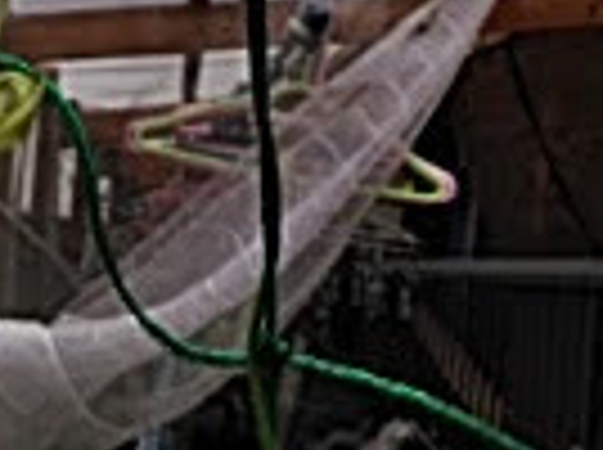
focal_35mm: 129
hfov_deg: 15.2
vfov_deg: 11.1
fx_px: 2243
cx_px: 117
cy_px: -198
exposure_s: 1/645
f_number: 2.2
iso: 60
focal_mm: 3.46
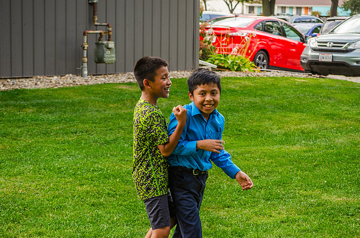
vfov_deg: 12.6
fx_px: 1078
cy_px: 119
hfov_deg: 19.0
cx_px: 180
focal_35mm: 108
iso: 200
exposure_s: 1/125
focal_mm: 72
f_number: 5.6
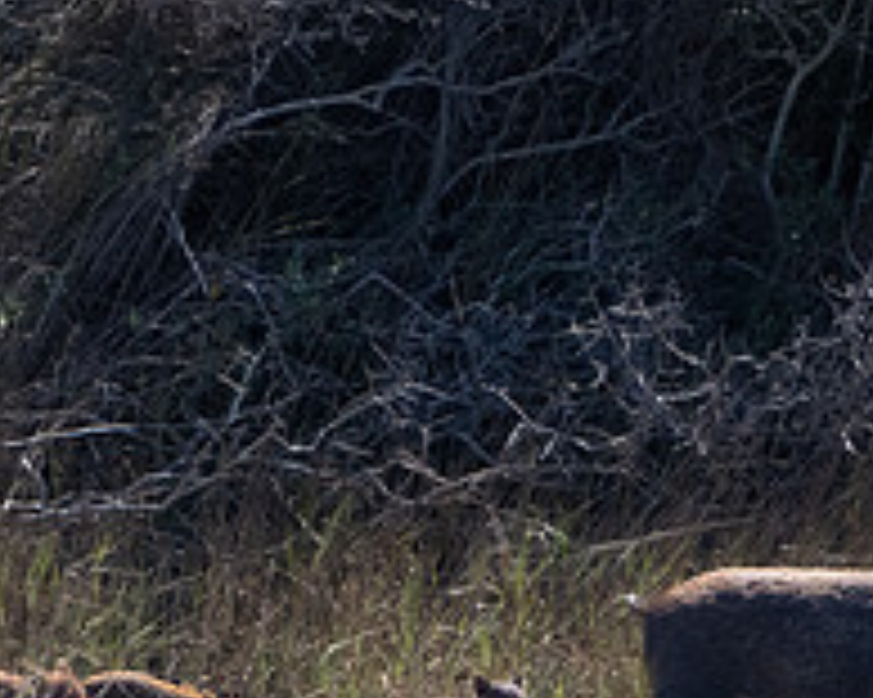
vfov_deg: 0.7
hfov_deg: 0.8
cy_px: 717
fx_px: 60842
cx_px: 4
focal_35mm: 2356
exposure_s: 1/2000
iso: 3200
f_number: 9
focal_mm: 840
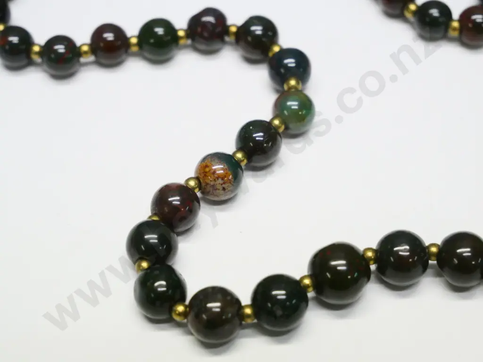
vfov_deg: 14.2
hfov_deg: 18.9
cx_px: 242
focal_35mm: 104
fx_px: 1451
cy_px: 181
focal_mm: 52
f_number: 5.6
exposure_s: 1/200
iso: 3200
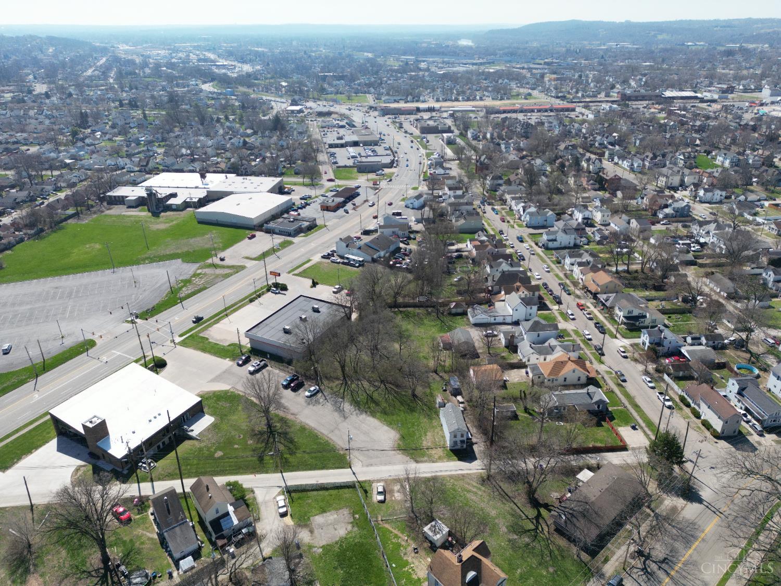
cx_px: 390
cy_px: 293
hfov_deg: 71.6
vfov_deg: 56.8
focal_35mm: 24
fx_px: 541
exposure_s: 1/3000
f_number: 1.7
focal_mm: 6.72
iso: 200
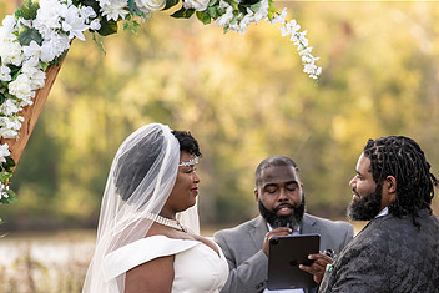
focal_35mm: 298
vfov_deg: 4.6
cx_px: 299
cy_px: 231
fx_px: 3635
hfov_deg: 6.9
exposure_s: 1/160
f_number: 4
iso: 100
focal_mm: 178
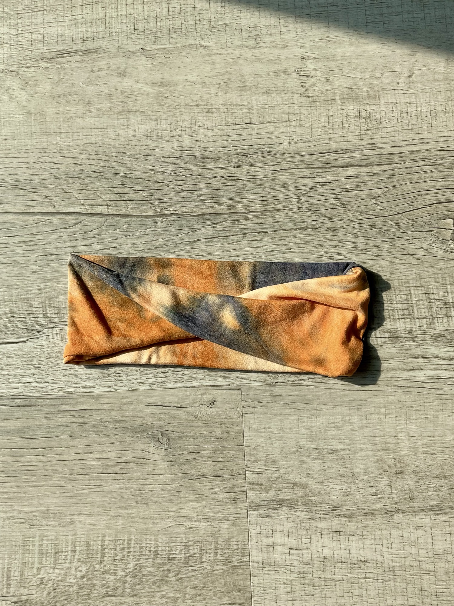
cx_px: 227
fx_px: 507
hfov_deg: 48.2
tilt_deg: -82.8
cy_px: 303
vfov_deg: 61.7
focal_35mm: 29
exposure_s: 1/1035
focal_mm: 3
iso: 16
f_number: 1.8
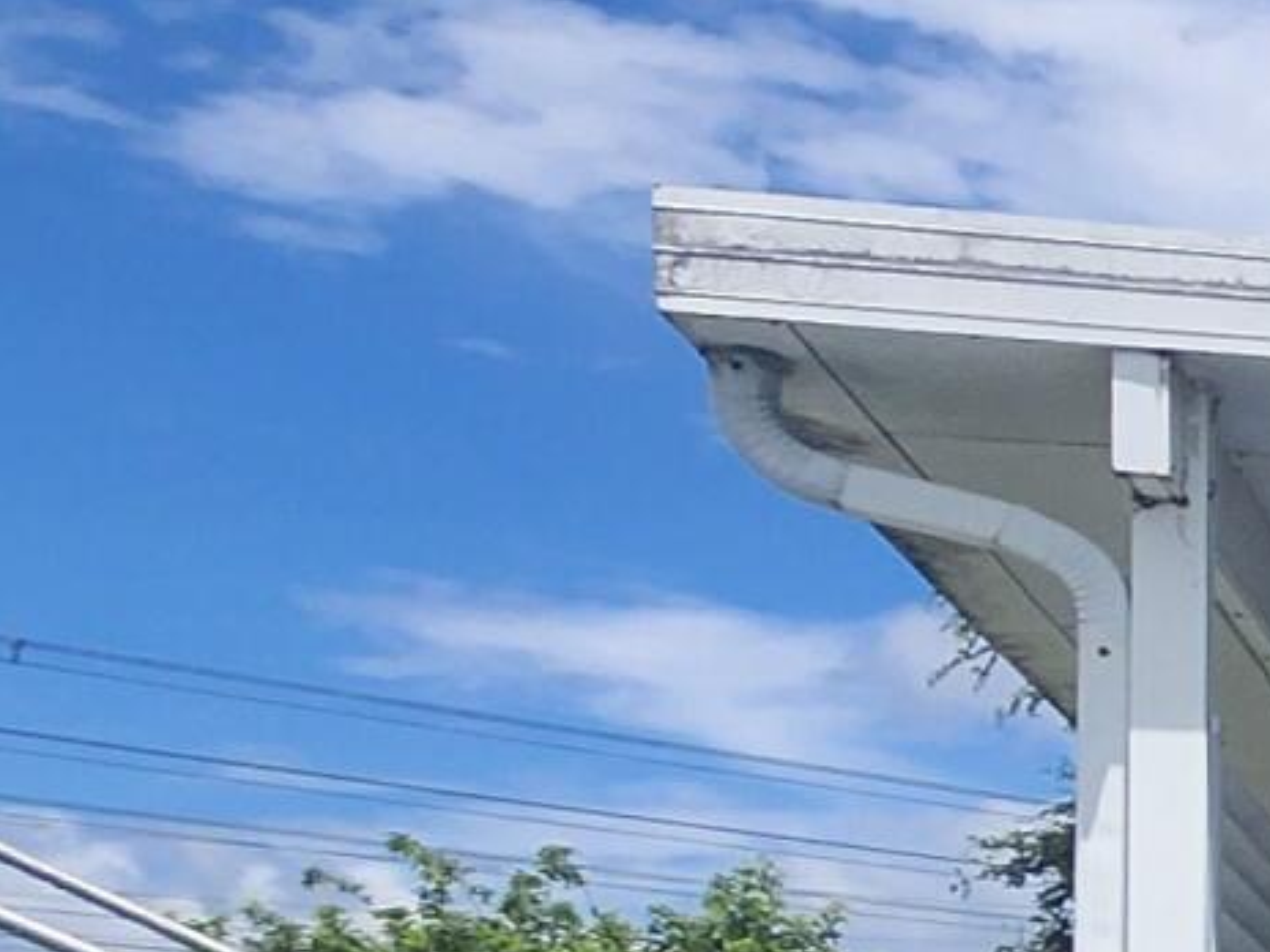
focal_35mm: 84
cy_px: 1193
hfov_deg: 12.6
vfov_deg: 16.7
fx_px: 3082
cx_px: 3531
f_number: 2.2
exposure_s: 1/2270
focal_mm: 1.74
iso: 40
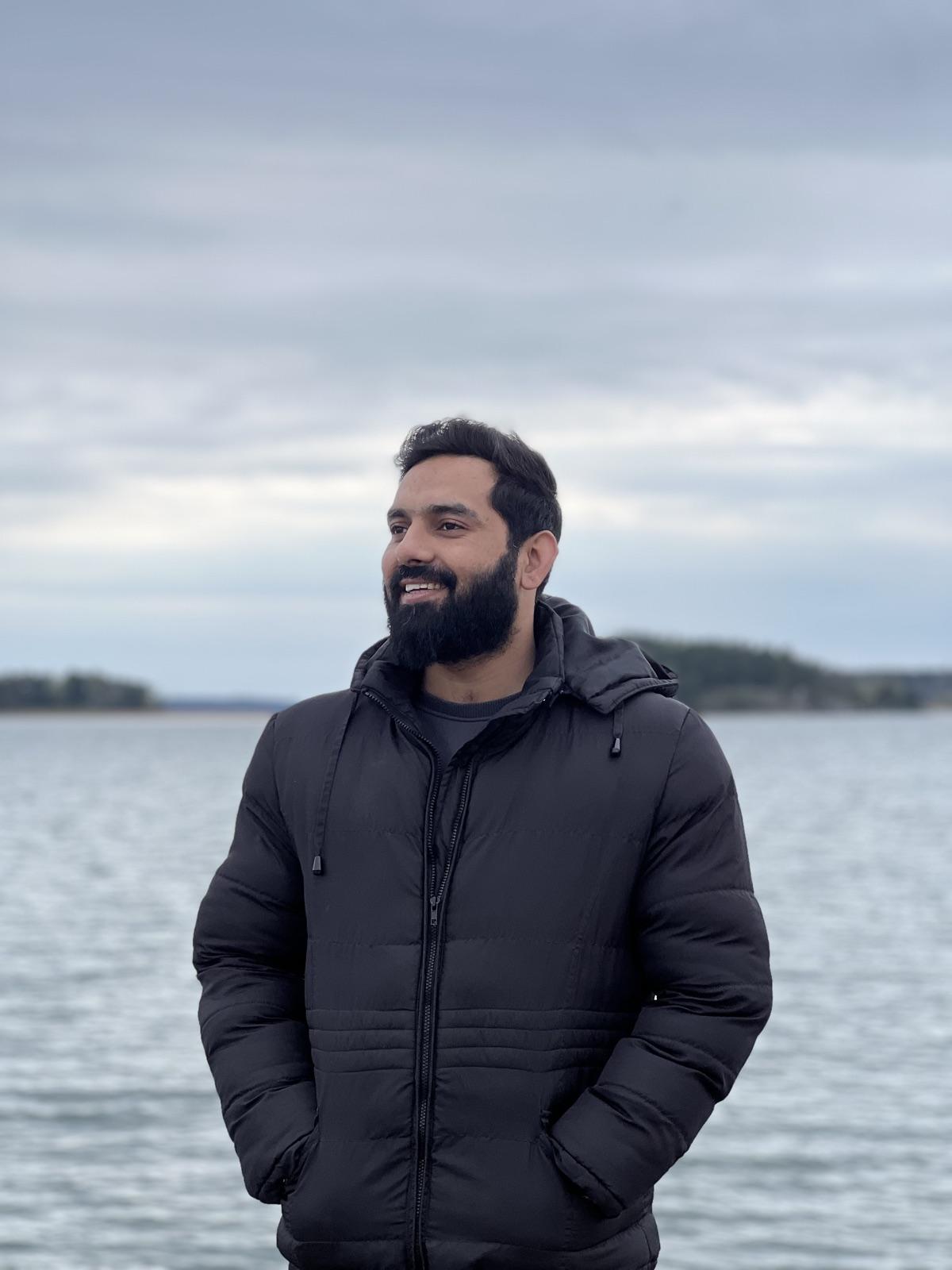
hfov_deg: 19.1
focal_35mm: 77
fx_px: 2824
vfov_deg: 25.3
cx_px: 476
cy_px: 635
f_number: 2.8
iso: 20
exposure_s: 1/134
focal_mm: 9
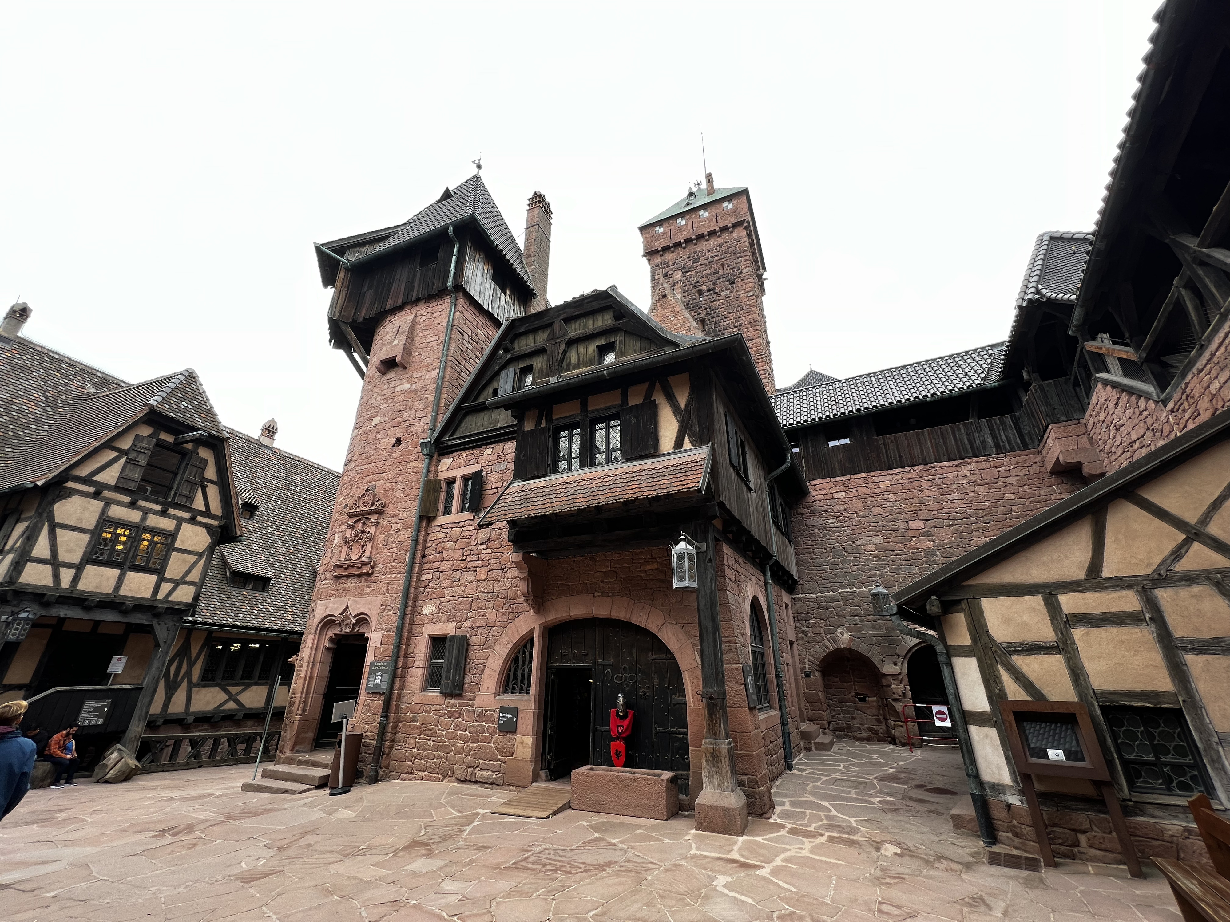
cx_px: 615
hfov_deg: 106.2
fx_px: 462
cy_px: 461
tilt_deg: +23.5
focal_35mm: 13
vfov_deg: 89.9
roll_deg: -0.4
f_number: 1.8
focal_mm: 1.57
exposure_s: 1/118
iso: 32
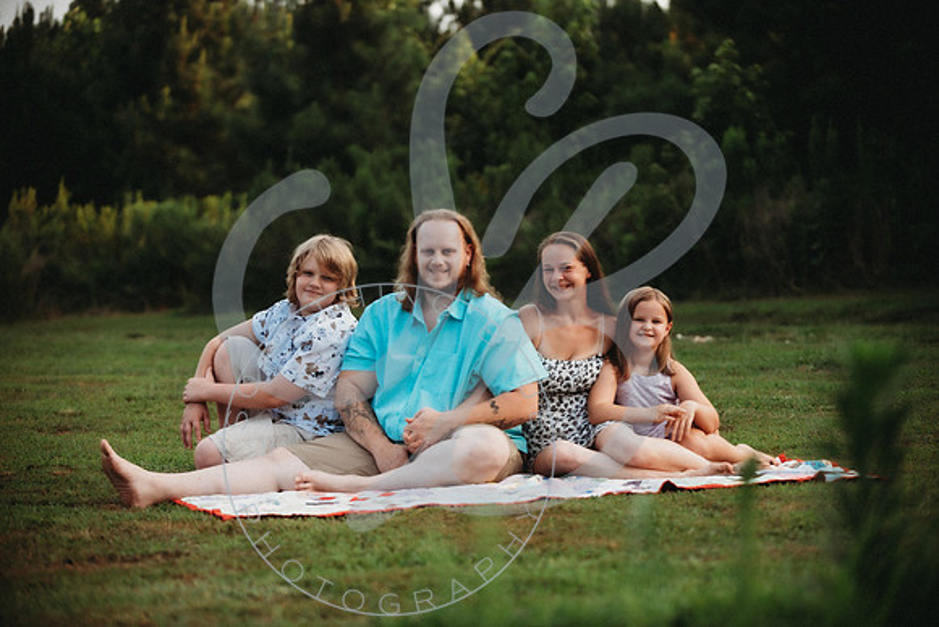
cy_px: 313
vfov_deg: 13.8
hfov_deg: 20.5
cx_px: 465
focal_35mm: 100
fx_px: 2596
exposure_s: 1/200
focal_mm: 98
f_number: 2.8
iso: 100
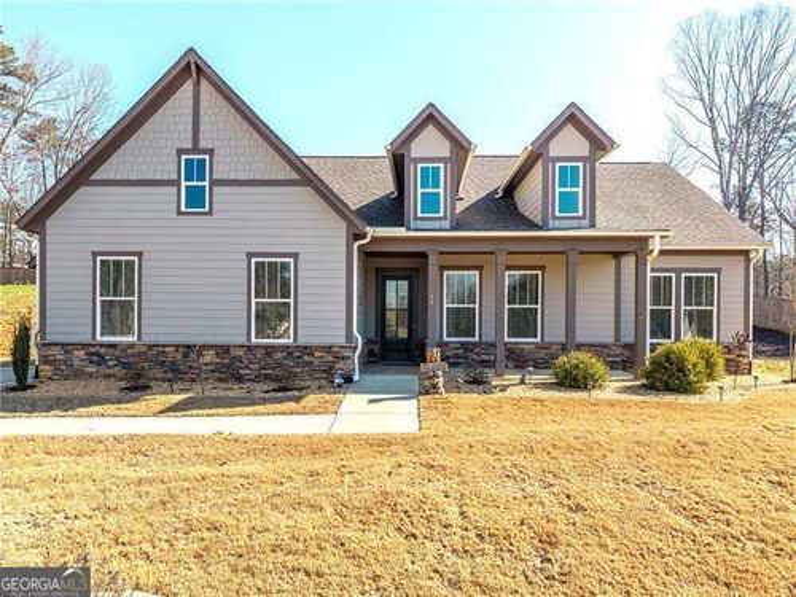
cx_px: 398
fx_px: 552
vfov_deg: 56.8
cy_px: 298
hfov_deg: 71.6
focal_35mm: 24
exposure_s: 1/3200
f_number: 1.8
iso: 100
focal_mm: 8.67
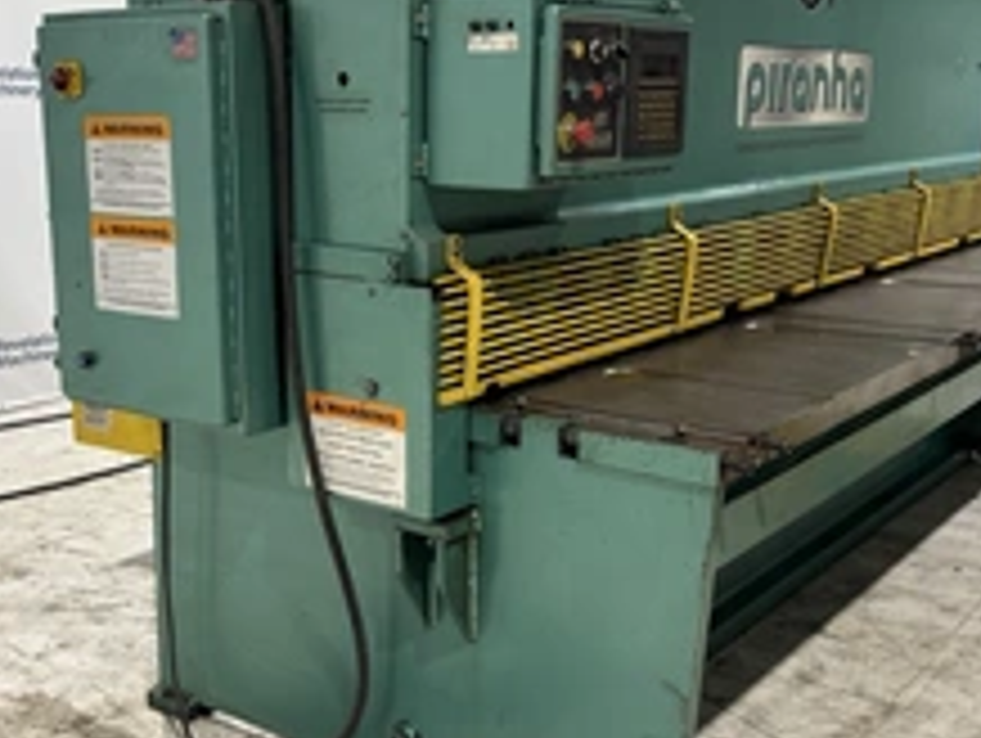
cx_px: 414
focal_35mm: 44
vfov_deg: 32.9
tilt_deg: -10.5
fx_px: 1248
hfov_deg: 42.8
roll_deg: +0.8
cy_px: 338
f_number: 1.78
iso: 160
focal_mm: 6.76
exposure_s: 1/120
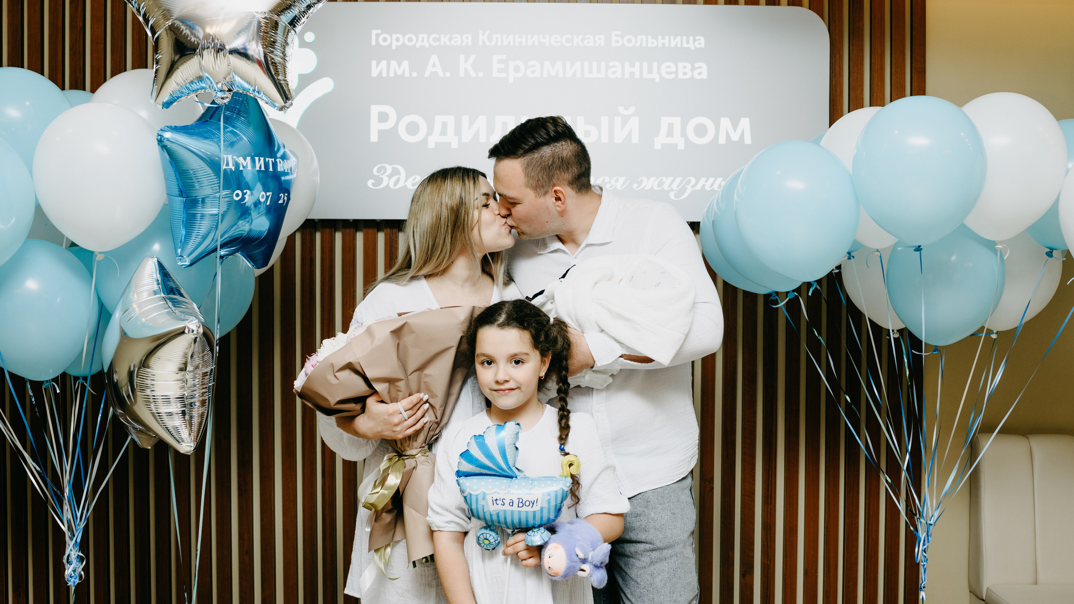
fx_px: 1111
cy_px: 316
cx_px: 566
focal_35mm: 39
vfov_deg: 30.4
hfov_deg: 51.6
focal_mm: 35
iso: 160
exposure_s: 1/160
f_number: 4
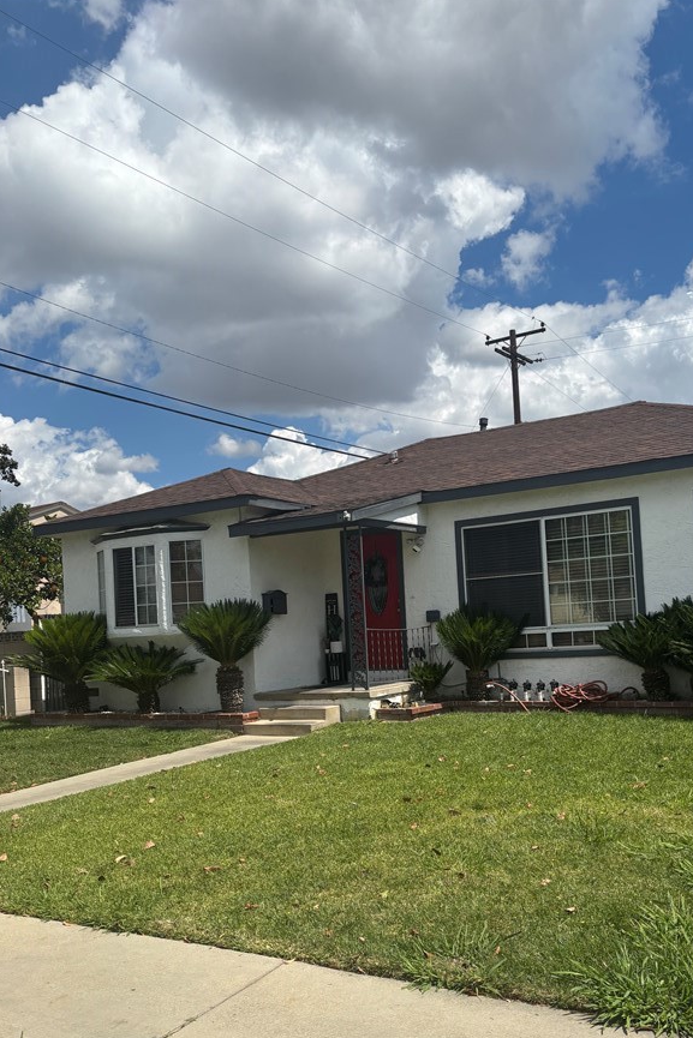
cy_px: 607
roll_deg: +3.0
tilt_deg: +0.6
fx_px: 924
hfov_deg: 41.0
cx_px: 396
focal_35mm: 32
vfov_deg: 58.4
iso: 50
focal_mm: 5.96
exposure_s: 1/5348
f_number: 1.6
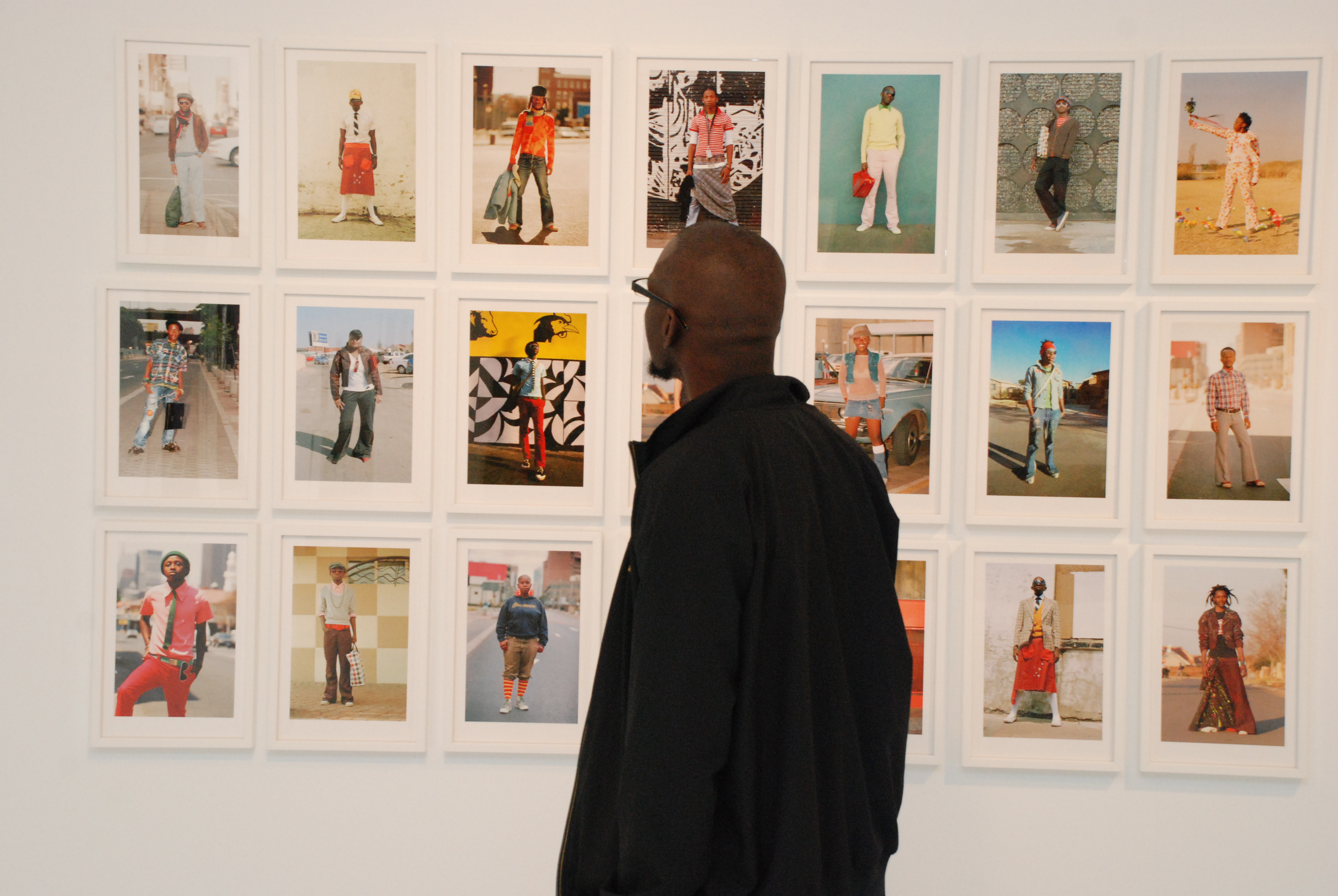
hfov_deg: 30.5
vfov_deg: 20.7
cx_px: 669
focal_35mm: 66
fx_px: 2456
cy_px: 448
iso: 1250
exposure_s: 1/80
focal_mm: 44
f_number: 8
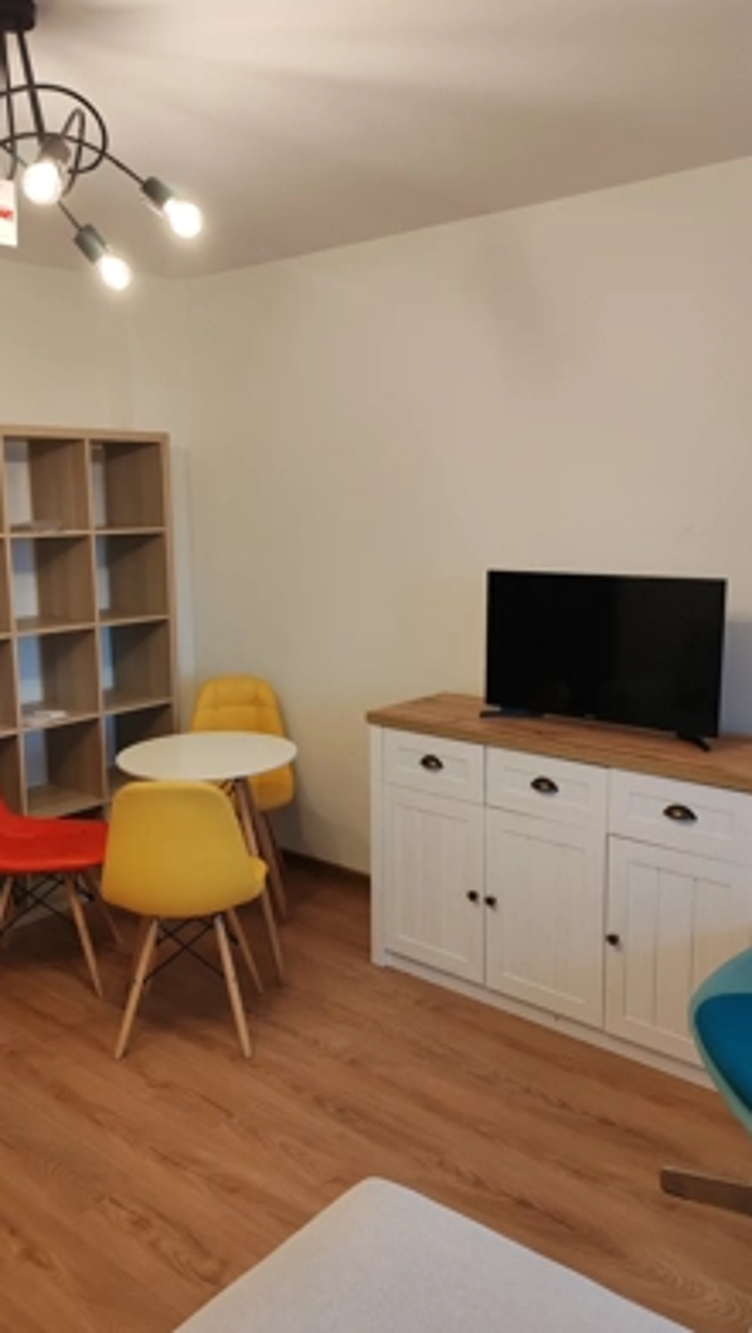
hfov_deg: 39.0
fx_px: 1062
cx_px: 347
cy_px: 660
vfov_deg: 64.3
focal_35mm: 30
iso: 320
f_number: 1.9
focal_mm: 6.12
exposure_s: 1/100
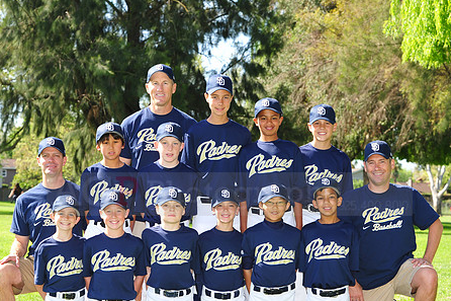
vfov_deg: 13.1
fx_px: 1302
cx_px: 216
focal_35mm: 104
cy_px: 185
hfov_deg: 19.6
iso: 200
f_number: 7.1
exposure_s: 1/200
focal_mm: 80
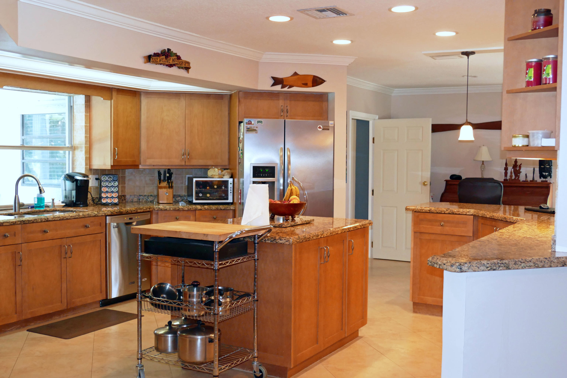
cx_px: 284
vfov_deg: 32.6
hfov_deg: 47.4
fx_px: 646
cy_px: 189
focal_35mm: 41
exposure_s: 1/60
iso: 800
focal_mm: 15.02
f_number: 3.2
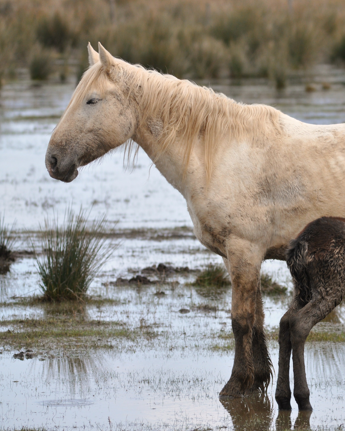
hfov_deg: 4.0
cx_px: 325
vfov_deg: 5.1
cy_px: 216
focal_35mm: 382
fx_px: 4875
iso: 400
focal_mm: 180
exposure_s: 1/1600
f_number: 5.6
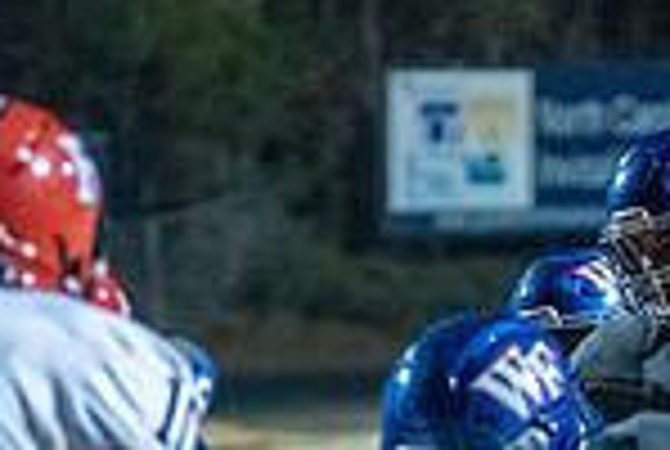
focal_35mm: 484
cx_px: 590
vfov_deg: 2.8
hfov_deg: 4.2
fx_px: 9026
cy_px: 793
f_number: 2.8
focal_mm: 109
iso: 10000
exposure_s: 1/800
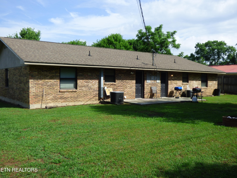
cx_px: 118
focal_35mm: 34
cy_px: 89
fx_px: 233
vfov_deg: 41.8
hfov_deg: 54.0
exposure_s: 1/800
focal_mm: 5.97
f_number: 3.4
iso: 100
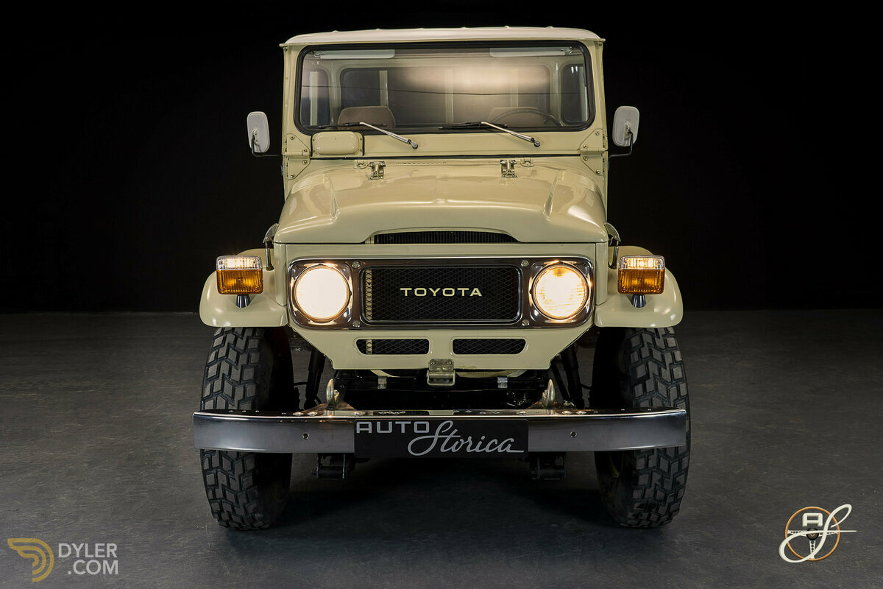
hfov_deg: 49.6
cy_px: 294
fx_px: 957
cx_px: 442
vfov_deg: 34.2
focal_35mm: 39
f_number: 8
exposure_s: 1/3
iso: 250
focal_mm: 39
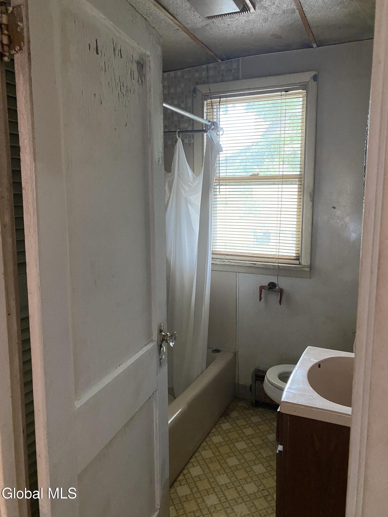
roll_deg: -1.1
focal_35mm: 26
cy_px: 258
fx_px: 389
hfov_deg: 53.1
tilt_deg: -6.9
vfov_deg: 67.3
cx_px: 194
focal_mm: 4.25
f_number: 1.8
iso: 500
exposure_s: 1/40
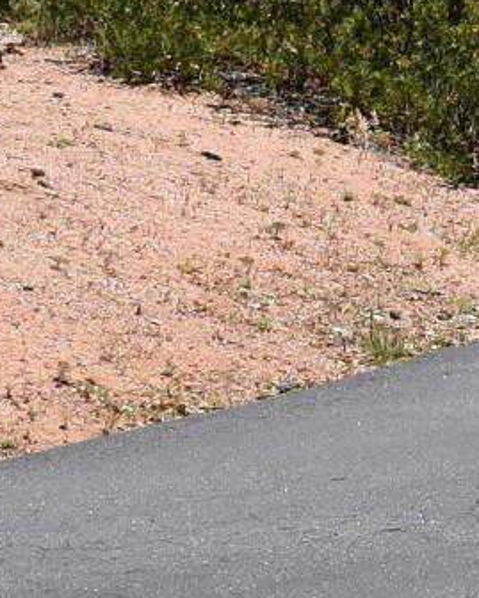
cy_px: -507
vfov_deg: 6.0
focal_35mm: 314
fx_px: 5565
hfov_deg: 4.7
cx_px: 1533
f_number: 8
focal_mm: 25
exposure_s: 1/500
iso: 160
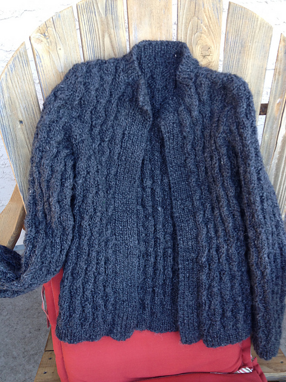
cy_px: 191
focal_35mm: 35
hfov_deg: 40.7
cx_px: 143
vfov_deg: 52.6
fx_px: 386
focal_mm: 4.28
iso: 64
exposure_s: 1/20
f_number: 2.4
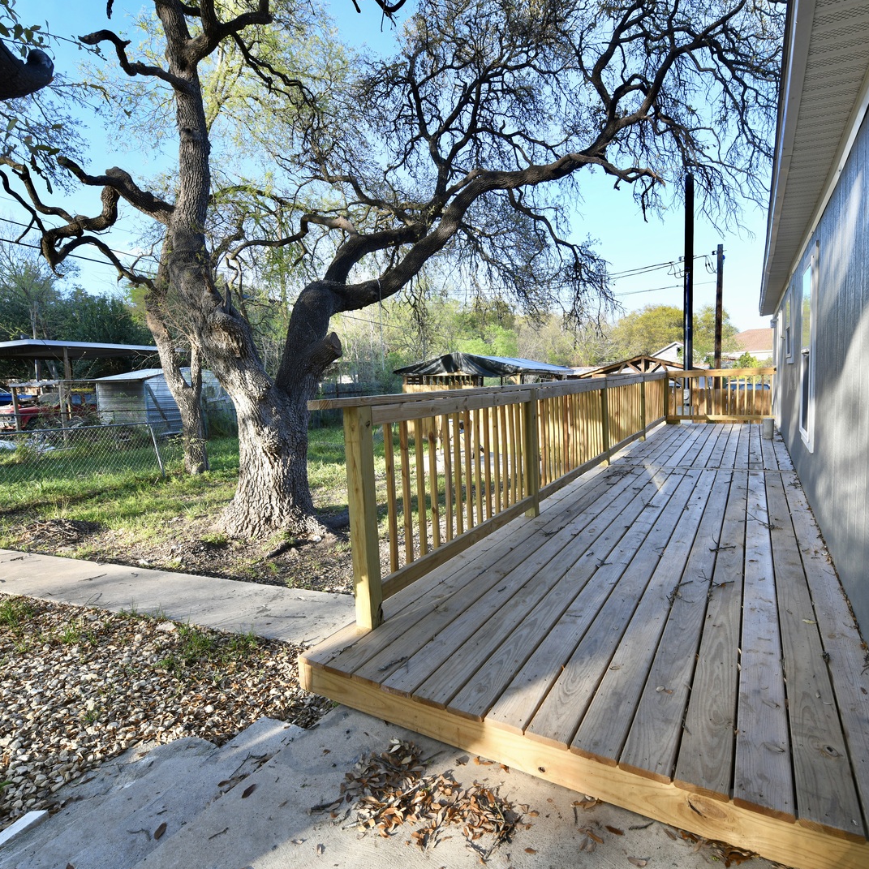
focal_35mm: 18
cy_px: 436
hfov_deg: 80.7
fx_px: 511
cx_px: 455
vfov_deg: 80.7
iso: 160
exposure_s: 1/80
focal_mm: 14
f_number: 8
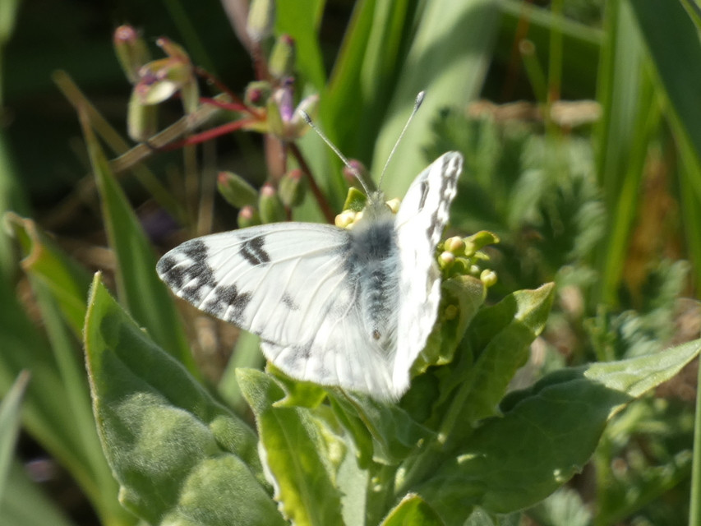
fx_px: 12598
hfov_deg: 3.2
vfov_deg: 2.4
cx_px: 350
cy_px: 263
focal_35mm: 622
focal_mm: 111.5
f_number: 5.6
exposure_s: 1/125
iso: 80
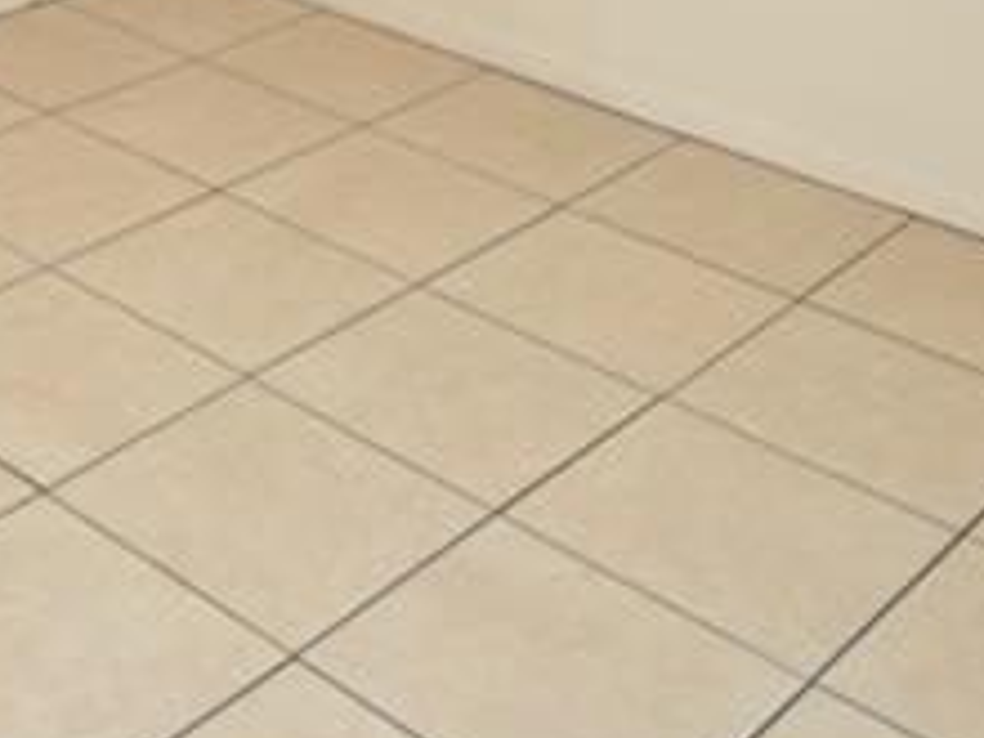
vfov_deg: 19.0
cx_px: -60
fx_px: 1905
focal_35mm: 67
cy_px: -398
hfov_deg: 26.9
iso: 640
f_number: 4
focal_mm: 10
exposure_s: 1/60
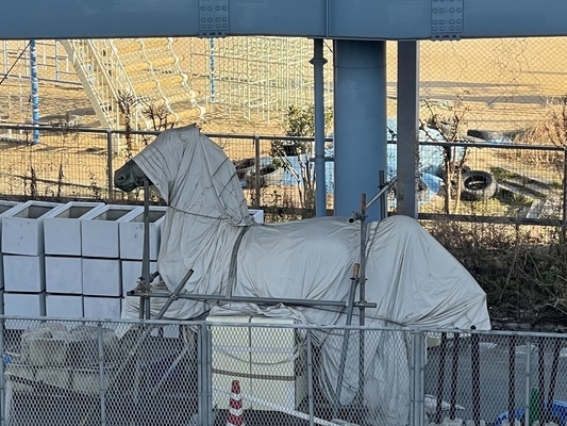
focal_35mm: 144
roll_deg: +0.0
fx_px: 2359
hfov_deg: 13.7
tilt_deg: -13.8
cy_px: 260
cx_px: 393
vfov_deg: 10.3
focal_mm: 7.5
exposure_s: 1/297
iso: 20
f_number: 2.2
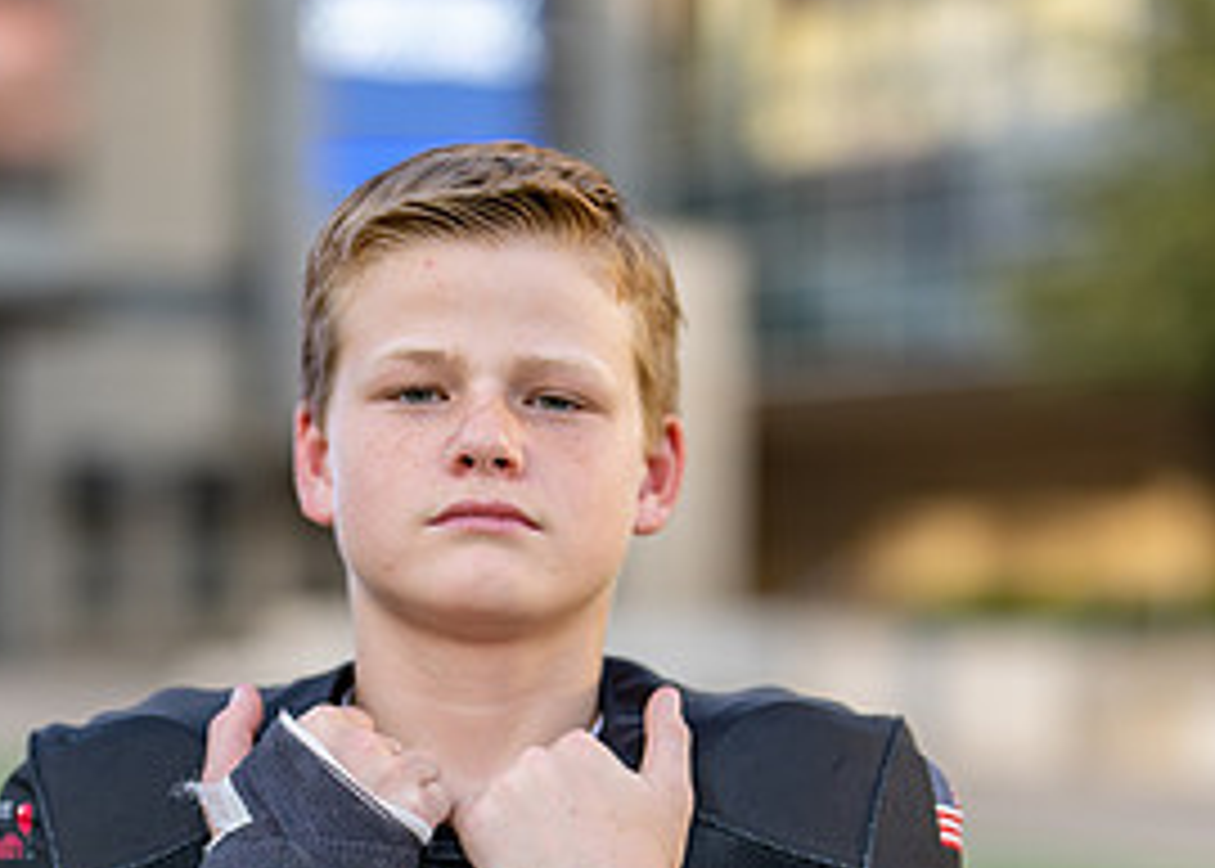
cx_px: 583
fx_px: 4211
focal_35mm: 122
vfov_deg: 11.6
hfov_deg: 16.4
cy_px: 877
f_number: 1.2
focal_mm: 50
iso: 100
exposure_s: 1/1600
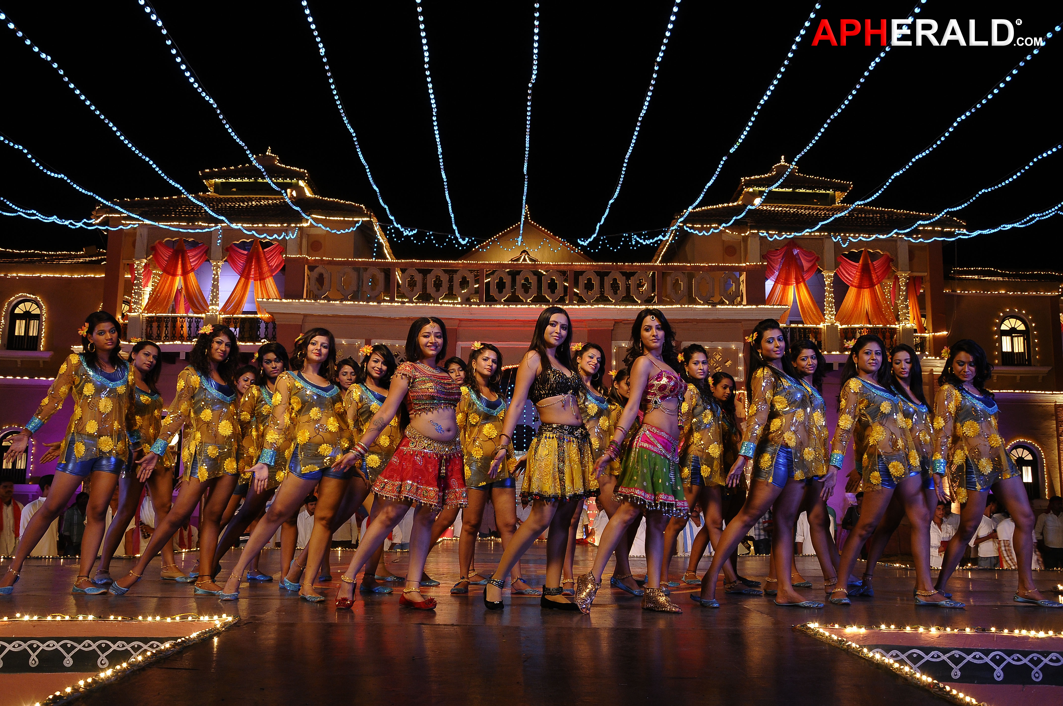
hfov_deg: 57.3
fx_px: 973
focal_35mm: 33
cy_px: 353
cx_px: 532
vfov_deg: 39.9
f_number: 6.3
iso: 500
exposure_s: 1/15
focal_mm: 22
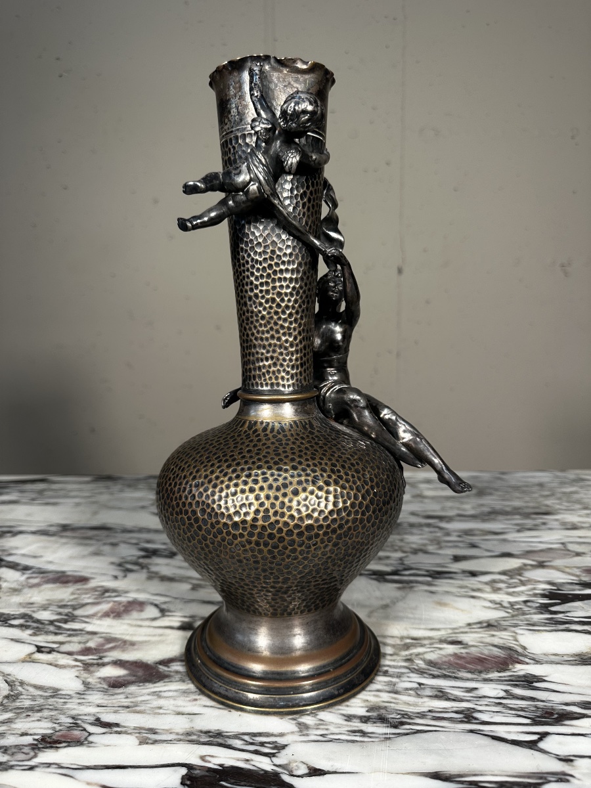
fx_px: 546
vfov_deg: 71.6
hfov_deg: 56.8
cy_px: 394
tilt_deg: -5.7
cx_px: 296
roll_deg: +0.8
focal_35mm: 24
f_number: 1.78
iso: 100
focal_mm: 6.86
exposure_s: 1/100
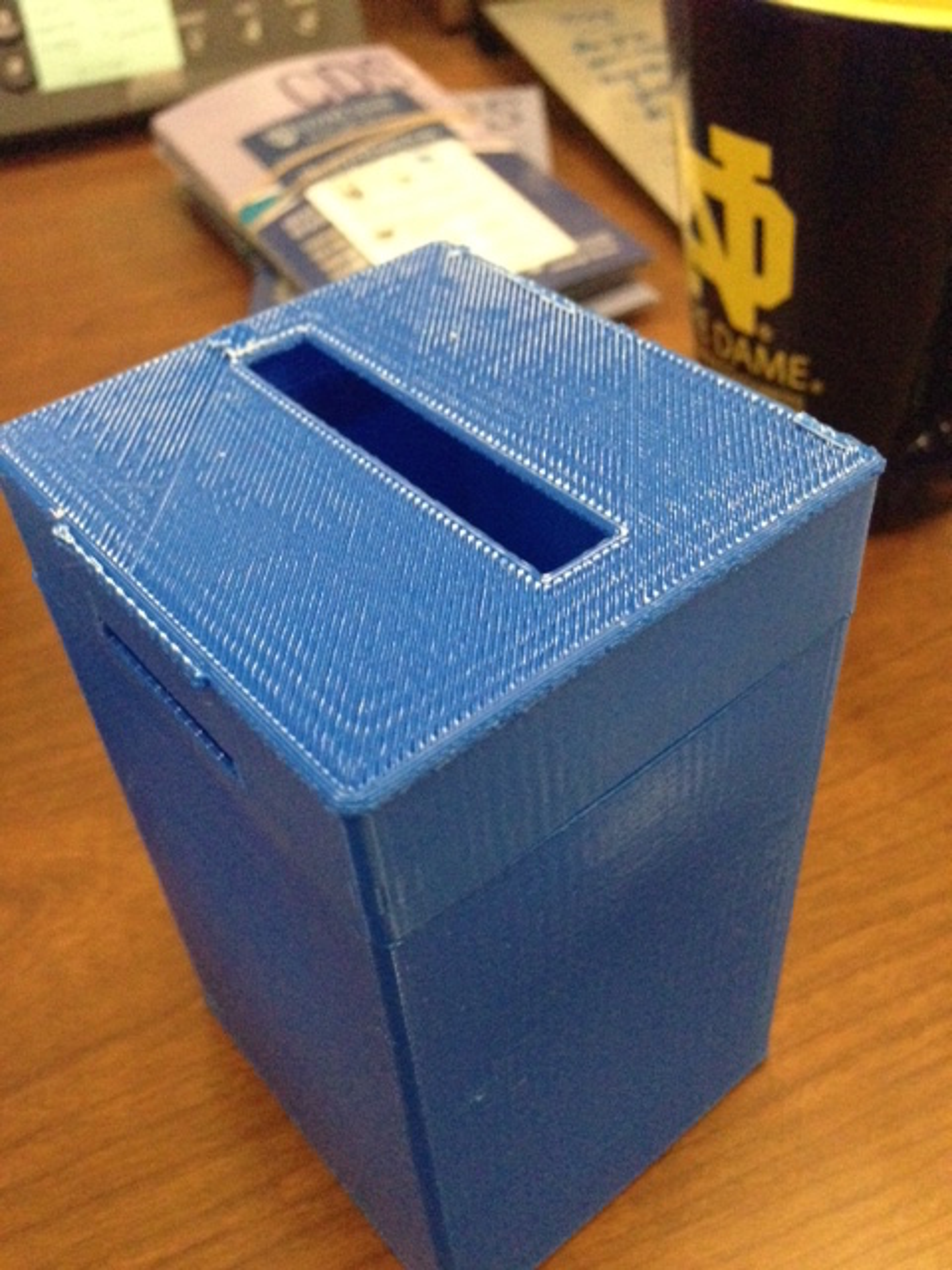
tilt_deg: -42.7
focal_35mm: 33
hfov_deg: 42.9
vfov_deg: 55.4
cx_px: 476
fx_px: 1210
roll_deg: +2.2
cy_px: 635
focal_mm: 4.12
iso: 800
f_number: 2.4
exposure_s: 1/15
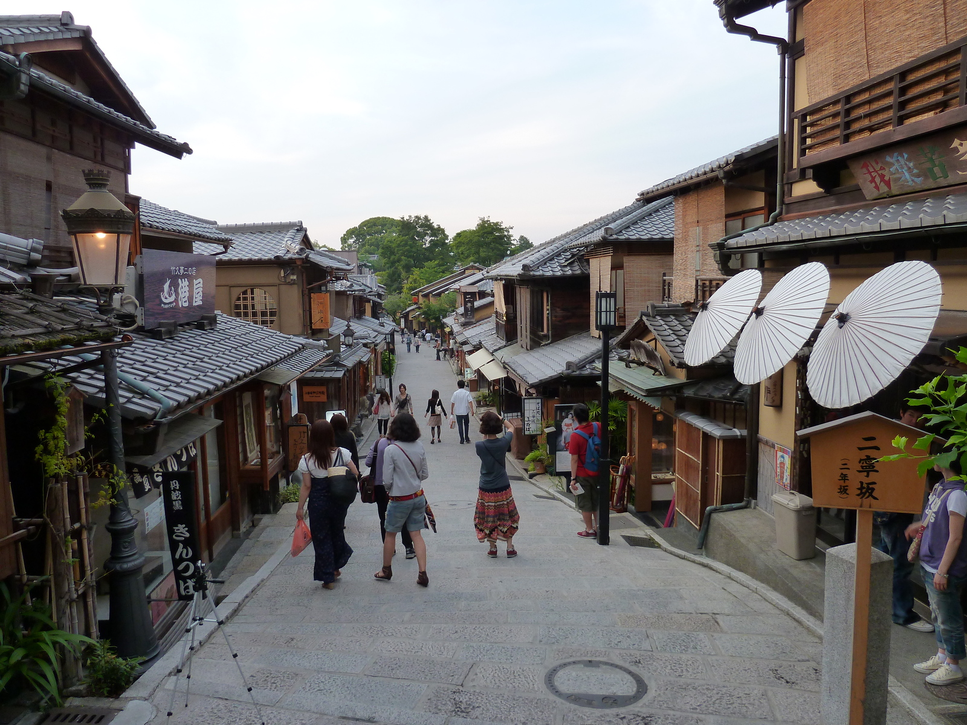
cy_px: 362
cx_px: 484
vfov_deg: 54.9
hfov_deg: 69.4
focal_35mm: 25
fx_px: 698
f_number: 3.3
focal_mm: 4.1
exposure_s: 1/80
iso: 125
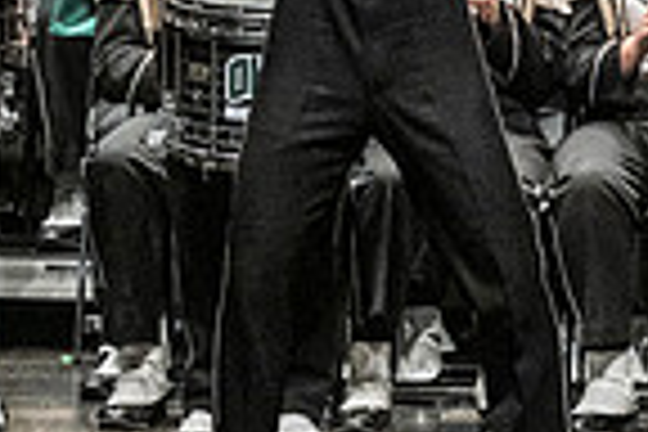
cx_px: 1174
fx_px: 13589
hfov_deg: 2.7
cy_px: -94
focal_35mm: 755
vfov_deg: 1.8
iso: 4000
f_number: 4
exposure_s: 1/500
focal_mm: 125
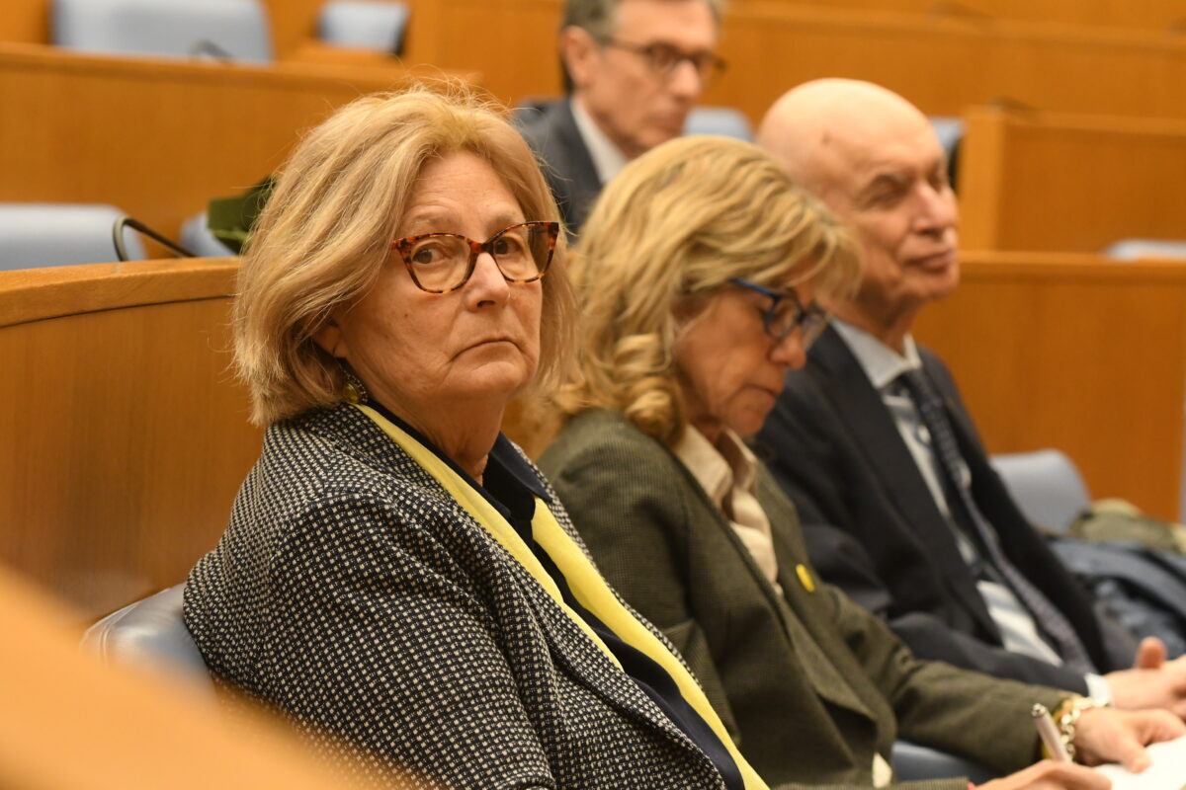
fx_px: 5435
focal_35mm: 165
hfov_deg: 12.5
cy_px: 395
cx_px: 593
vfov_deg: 8.3
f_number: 4.5
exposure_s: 1/200
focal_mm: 110
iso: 3200
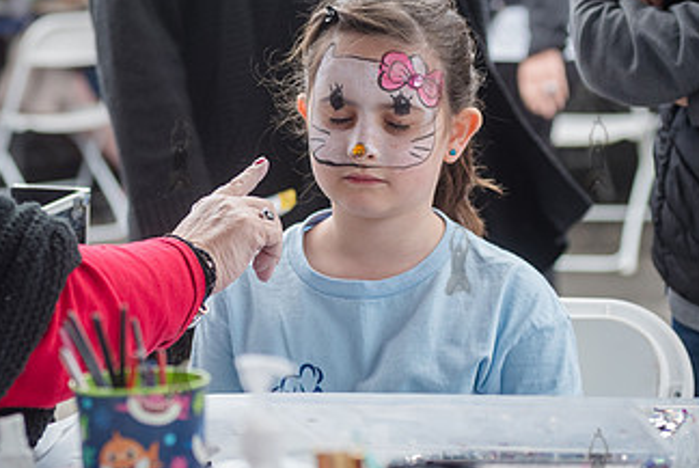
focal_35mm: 143
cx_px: 179
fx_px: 2780
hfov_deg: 14.3
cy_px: 152
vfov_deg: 9.6
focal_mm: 80
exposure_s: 1/1000
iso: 1000
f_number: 4
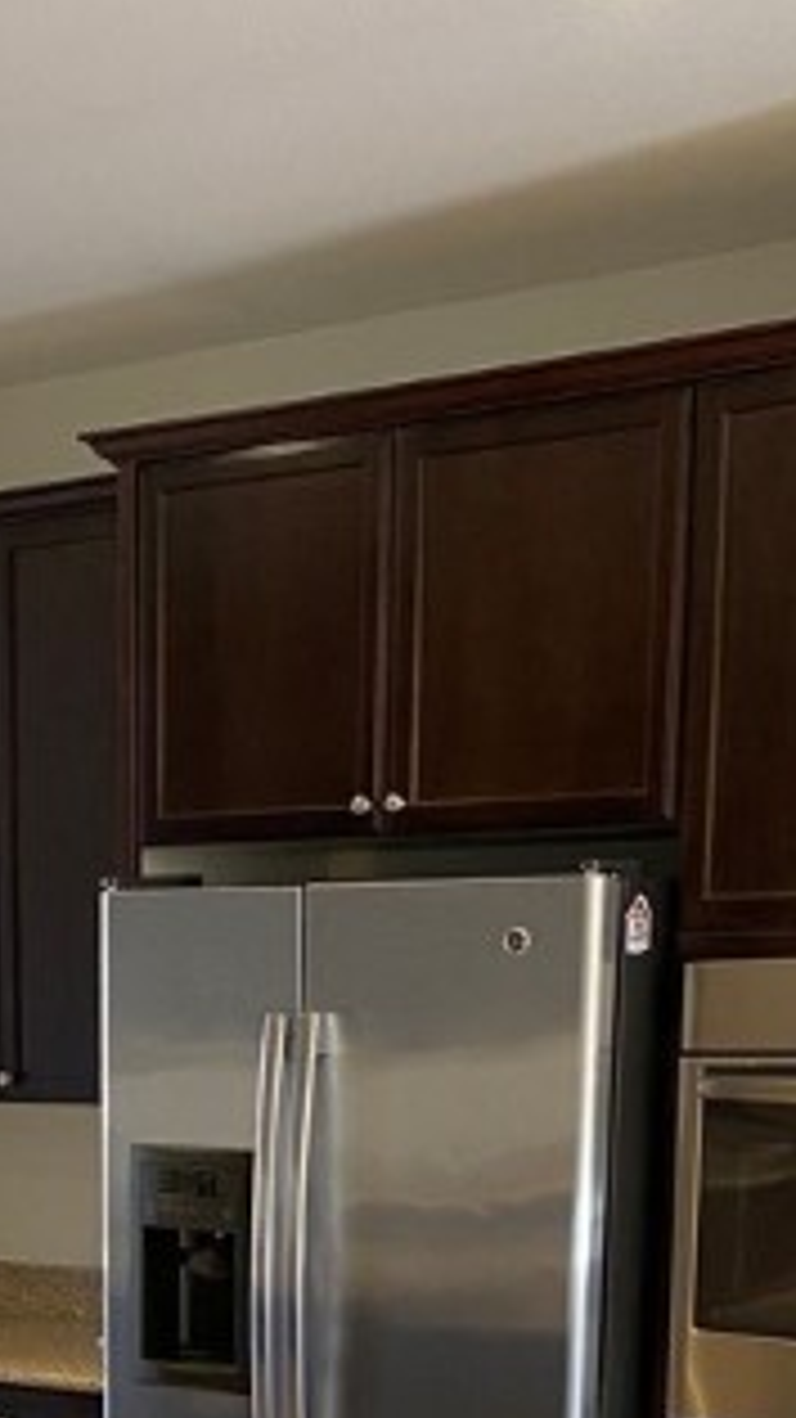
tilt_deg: -11.0
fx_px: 2591
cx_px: 49
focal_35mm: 69
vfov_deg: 28.2
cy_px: 1504
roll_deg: +0.8
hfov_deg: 17.2
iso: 125
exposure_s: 1/60
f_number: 1.8
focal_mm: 4.25
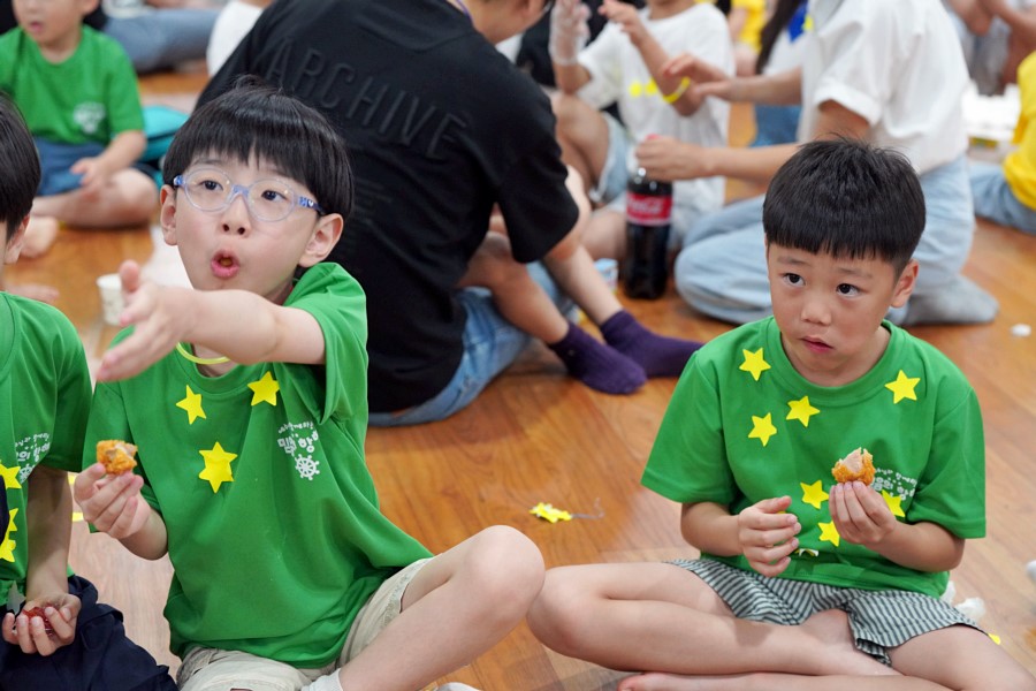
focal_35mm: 70
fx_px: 2014
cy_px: 346
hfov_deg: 28.8
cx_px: 518
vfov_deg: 19.5
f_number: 4
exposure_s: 1/160
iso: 3200
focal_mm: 70
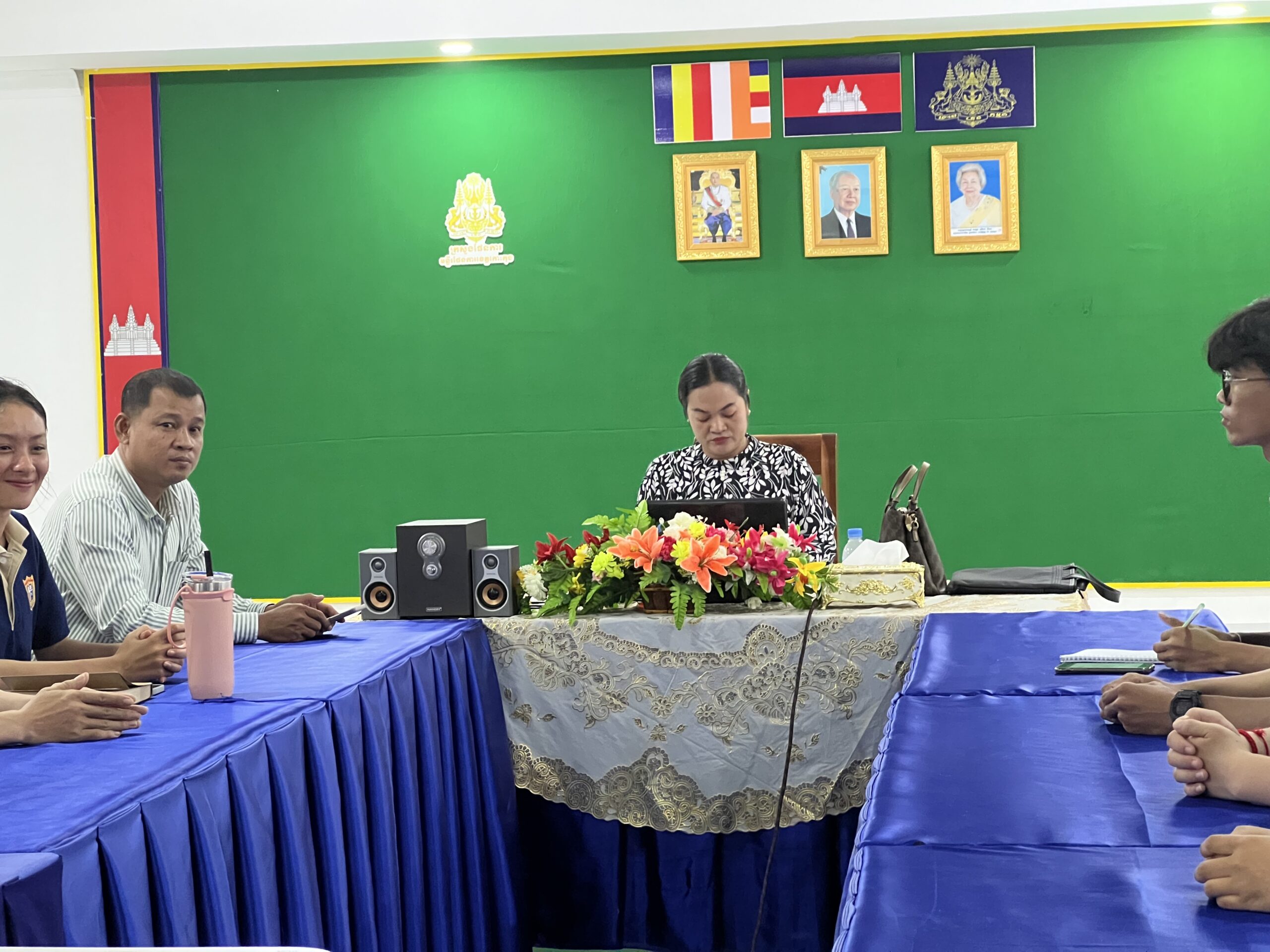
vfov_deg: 19.1
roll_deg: +1.4
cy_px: 476
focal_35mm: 77
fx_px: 2825
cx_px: 635
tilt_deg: -3.0
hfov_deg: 25.3
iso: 640
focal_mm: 9
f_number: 2.8
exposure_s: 1/34
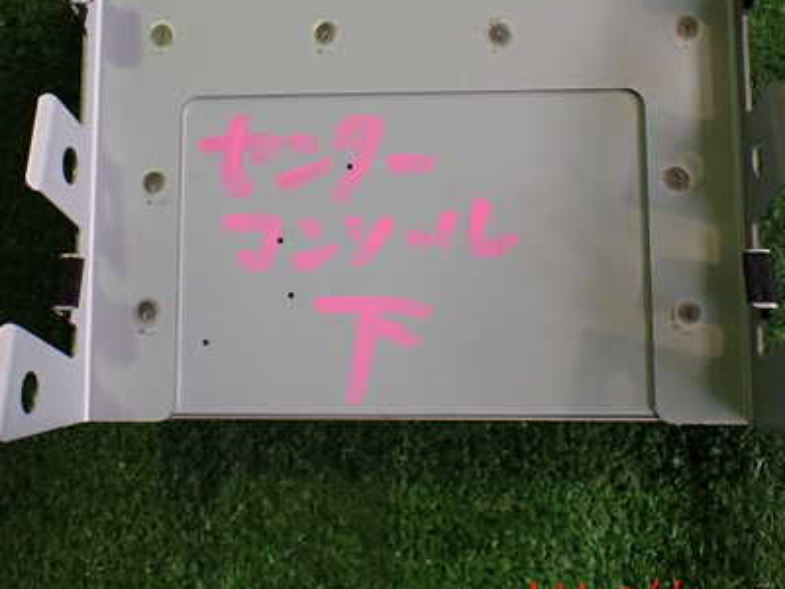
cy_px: 185
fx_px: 1020
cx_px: 385
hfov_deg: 42.1
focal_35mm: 45
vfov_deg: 31.9
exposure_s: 1/125
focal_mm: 5.4
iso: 320
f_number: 2.3
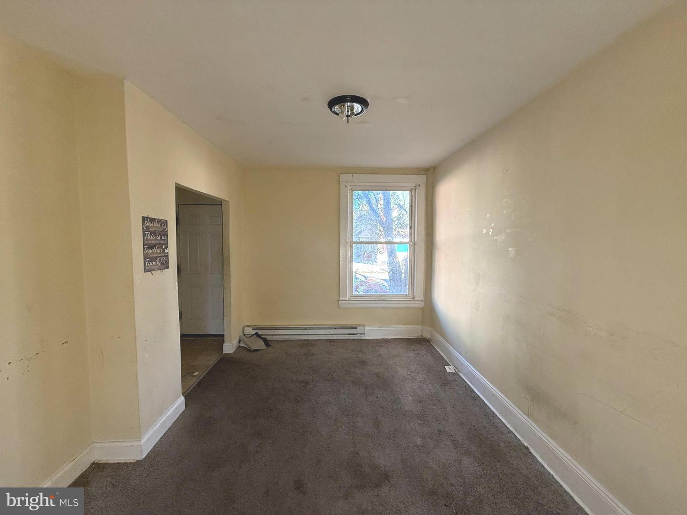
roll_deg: -0.7
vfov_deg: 85.7
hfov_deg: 102.1
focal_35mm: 14
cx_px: 344
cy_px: 258
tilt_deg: -2.6
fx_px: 278
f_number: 2.2
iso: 160
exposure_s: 1/99
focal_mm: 2.22
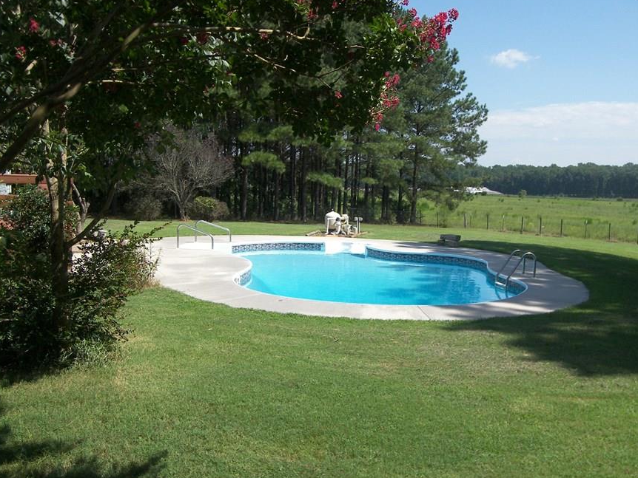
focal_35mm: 38
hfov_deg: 49.0
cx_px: 321
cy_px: 249
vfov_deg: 37.7
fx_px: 701
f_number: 3.2
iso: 100
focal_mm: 6.7
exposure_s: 1/1600
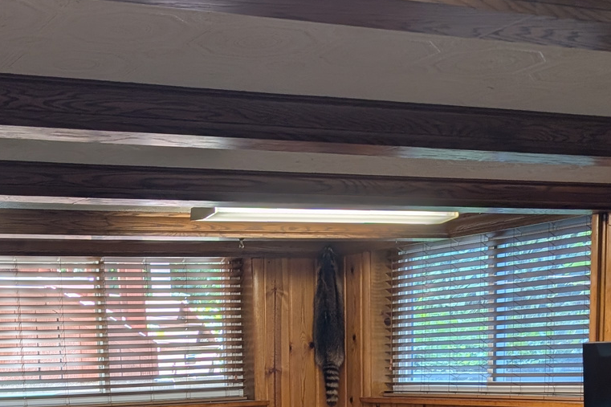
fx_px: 1137
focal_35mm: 67
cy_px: 555
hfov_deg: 29.9
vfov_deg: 18.6
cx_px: 212
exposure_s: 1/120
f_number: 1.68
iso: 29
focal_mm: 6.9
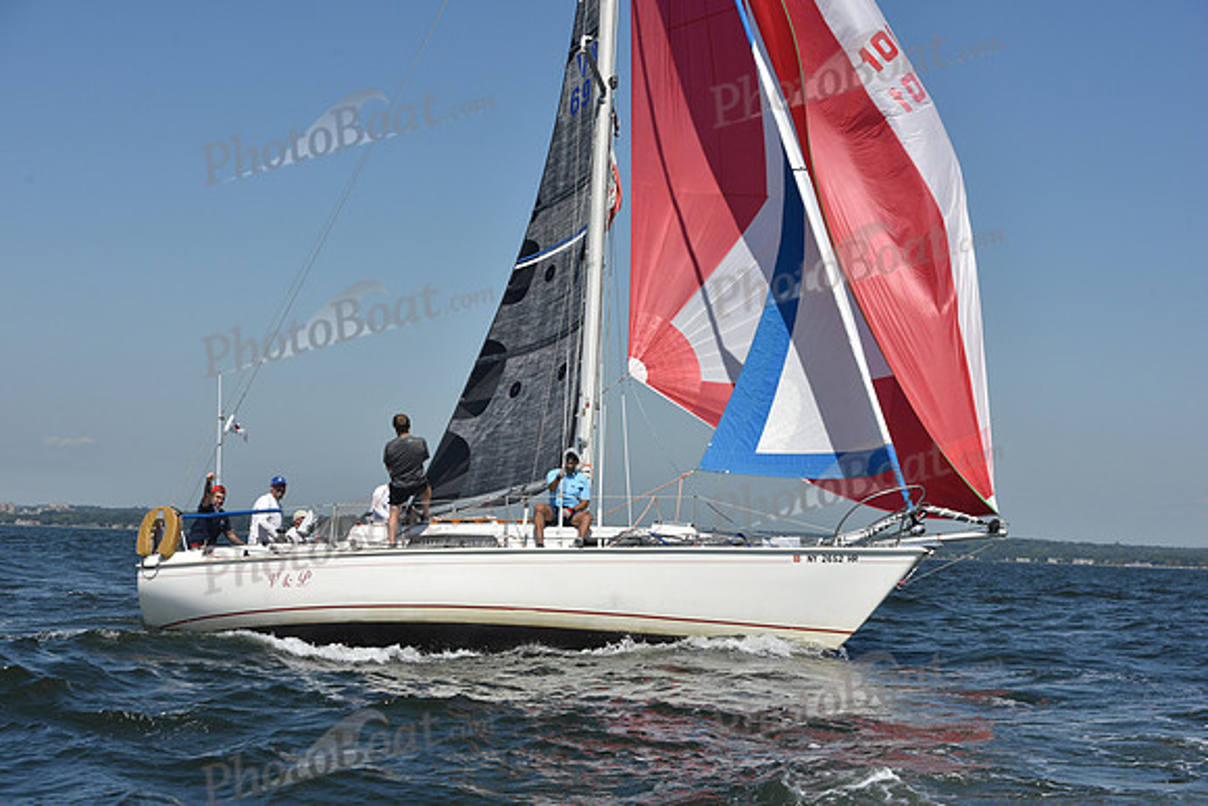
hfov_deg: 28.8
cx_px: 604
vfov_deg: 19.5
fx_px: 2349
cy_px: 403
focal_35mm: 70
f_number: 9
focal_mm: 70
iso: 250
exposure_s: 1/1250
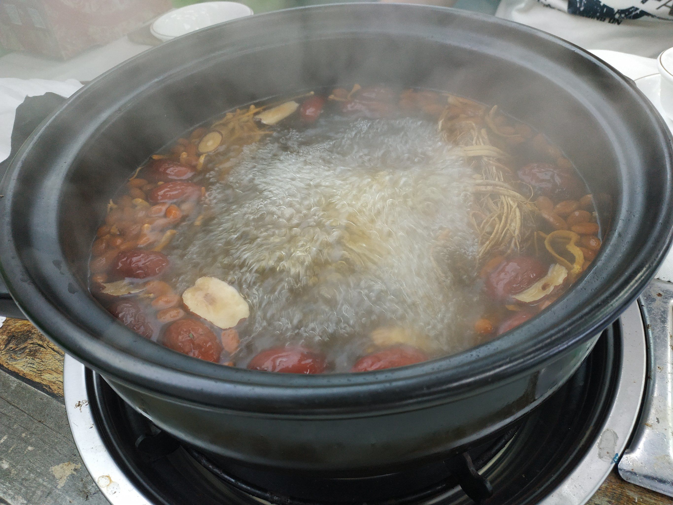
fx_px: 467
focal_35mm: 24
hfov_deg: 71.6
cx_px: 336
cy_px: 252
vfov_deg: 56.8
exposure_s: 1/33
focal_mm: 3.94
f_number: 1.9
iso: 160
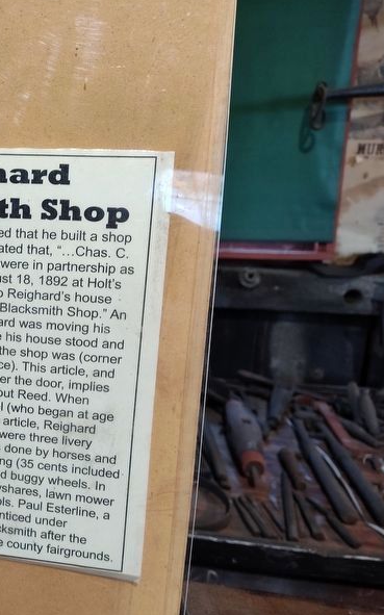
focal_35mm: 33
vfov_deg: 58.2
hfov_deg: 33.9
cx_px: -24
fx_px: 553
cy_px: 306
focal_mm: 5.56
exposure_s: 1/120
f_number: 1.8
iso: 1044
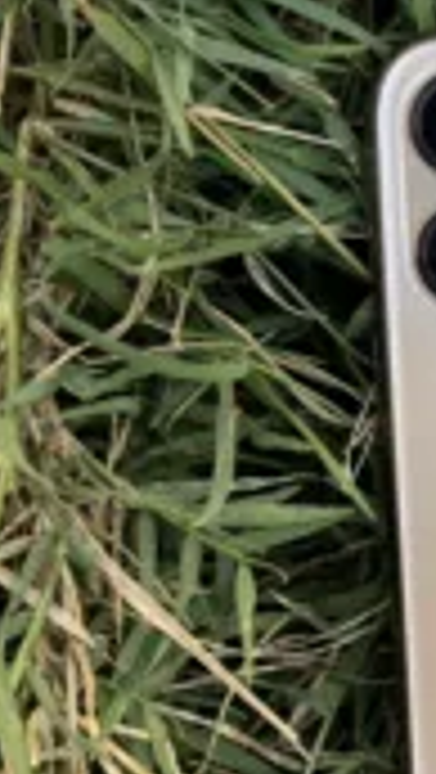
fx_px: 1354
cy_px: 670
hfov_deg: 17.0
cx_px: 607
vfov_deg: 30.7
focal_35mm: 66
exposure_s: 1/650
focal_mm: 5.7
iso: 50
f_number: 1.5
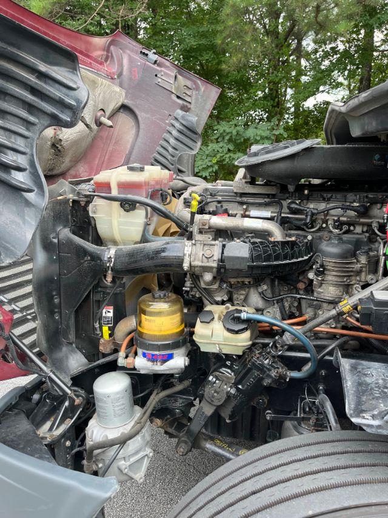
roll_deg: +1.9
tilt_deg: -11.4
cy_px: 259
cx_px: 194
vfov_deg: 67.3
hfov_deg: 53.0
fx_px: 389
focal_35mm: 26
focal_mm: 5.1
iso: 50
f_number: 1.6
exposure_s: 1/173
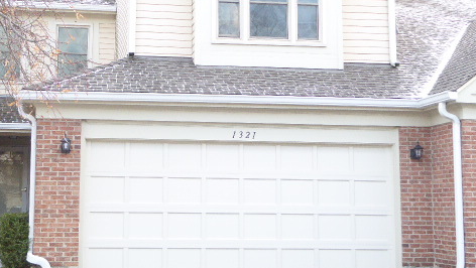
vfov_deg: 19.4
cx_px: 161
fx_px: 783
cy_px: 106
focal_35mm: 62
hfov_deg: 33.5
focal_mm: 7.2
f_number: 3.8
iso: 320
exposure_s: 1/60
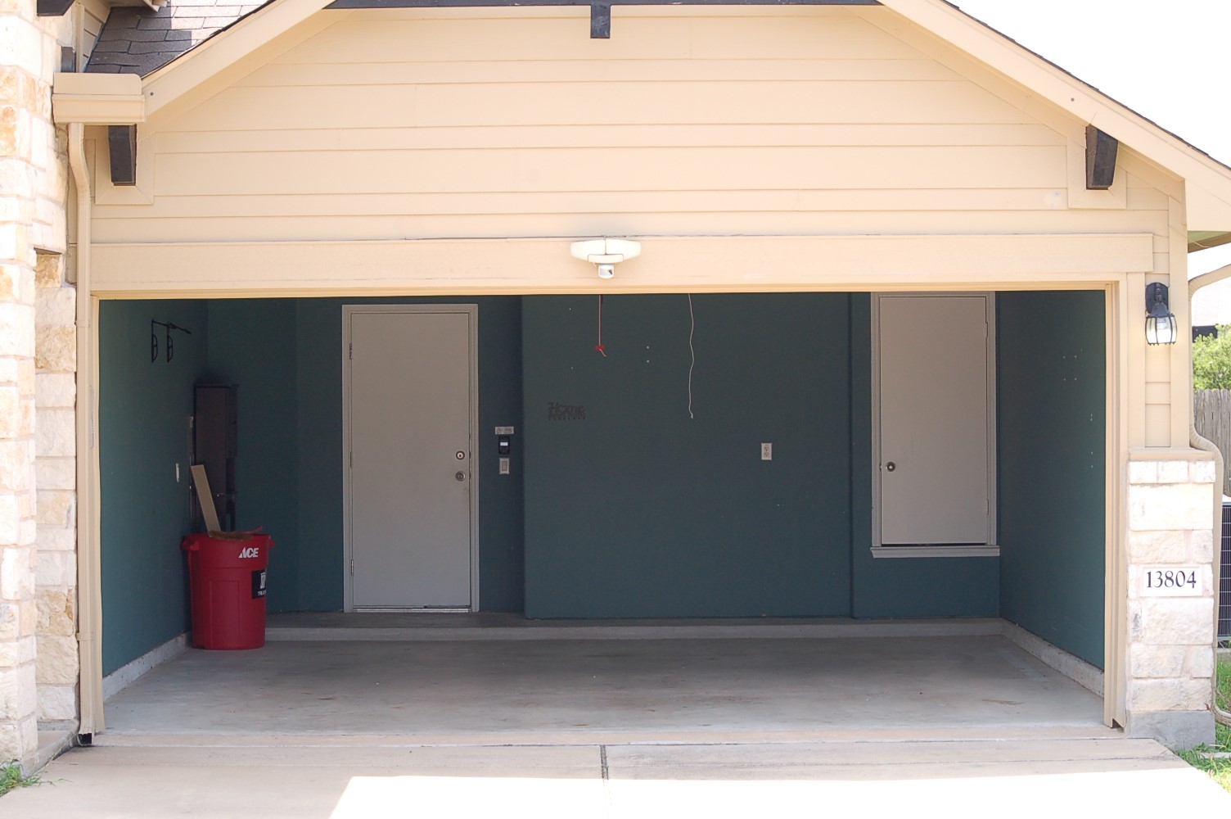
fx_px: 2819
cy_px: 410
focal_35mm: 82
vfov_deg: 16.5
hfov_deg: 24.6
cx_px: 616
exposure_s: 1/160
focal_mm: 55
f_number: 6.3
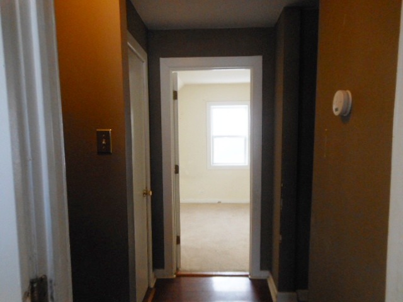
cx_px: 202
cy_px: 151
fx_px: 291
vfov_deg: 54.9
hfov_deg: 69.4
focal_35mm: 25
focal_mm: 4.5
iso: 250
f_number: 3.2
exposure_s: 1/125
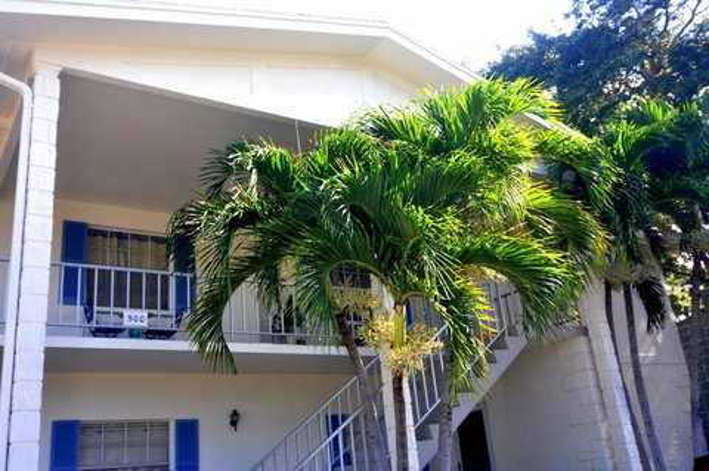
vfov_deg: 36.8
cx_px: 354
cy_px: 236
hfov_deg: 53.2
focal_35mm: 36
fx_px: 708
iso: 200
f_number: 6.3
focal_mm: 24
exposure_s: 1/125
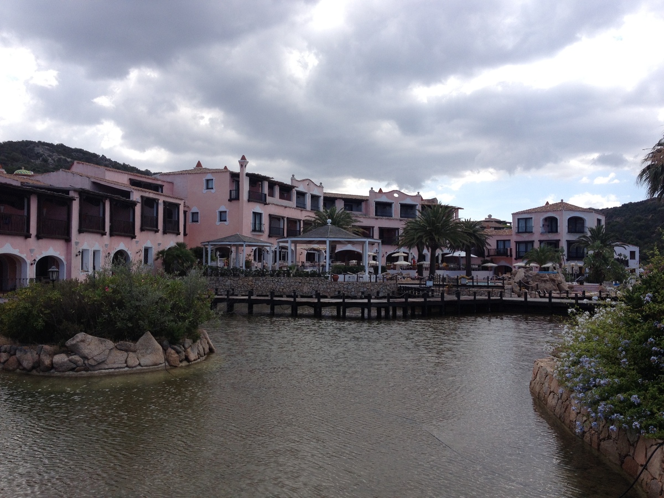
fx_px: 671
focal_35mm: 35
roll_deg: +0.1
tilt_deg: -0.4
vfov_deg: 40.7
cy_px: 249
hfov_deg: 52.6
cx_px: 332
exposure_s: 1/1126
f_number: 2.4
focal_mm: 4.28
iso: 50
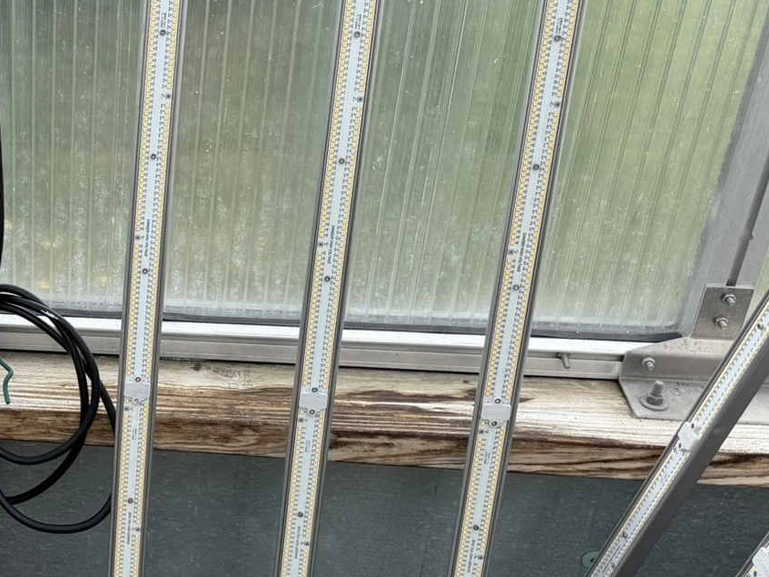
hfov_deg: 30.1
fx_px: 1267
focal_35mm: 57
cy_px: 307
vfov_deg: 25.7
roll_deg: +3.1
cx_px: -90
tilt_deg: -29.8
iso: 80
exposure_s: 1/1075
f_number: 1.78
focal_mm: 6.76
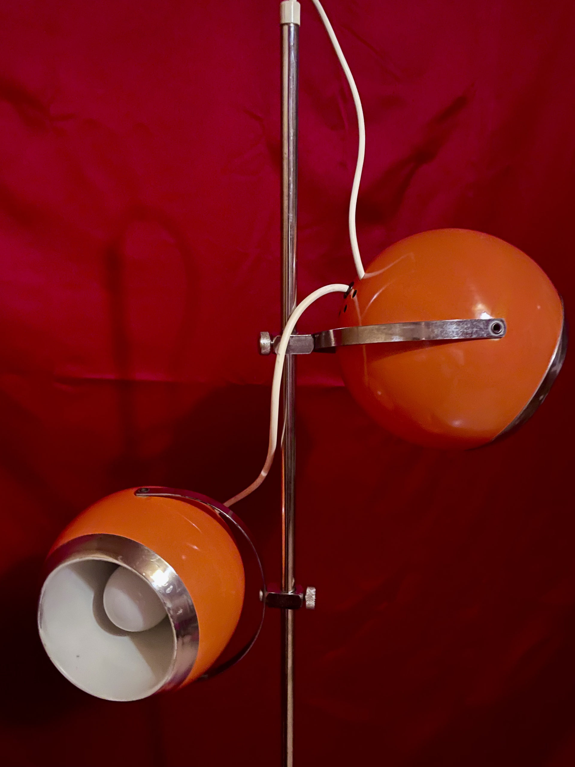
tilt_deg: -17.3
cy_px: 384
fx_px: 576
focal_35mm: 26
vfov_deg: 67.3
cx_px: 288
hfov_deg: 53.1
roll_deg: +2.6
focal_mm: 4.2
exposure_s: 1/8
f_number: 1.6
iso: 500
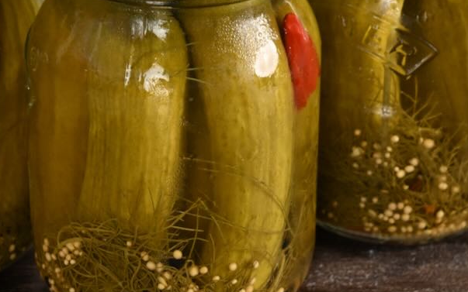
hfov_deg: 28.9
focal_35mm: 71
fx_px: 906
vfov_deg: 18.3
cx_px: 173
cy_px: 90
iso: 200
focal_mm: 35
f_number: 5
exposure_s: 1/47.9
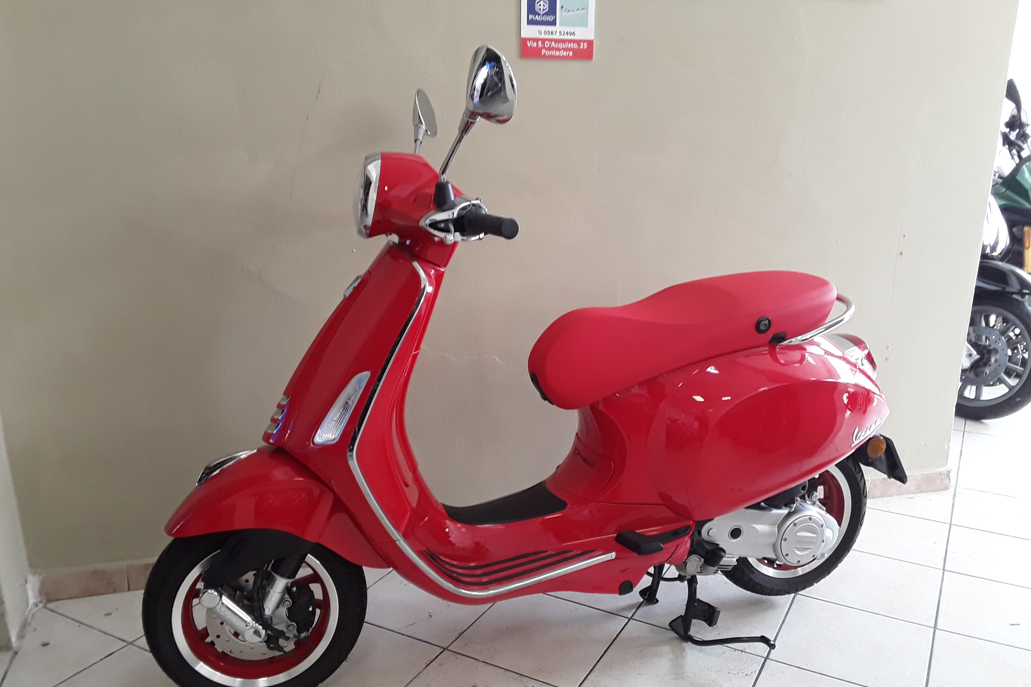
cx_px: 532
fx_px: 830
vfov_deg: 44.9
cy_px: 384
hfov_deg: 63.6
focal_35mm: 29
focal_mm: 2.91
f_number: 1.9
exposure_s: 1/33
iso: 80
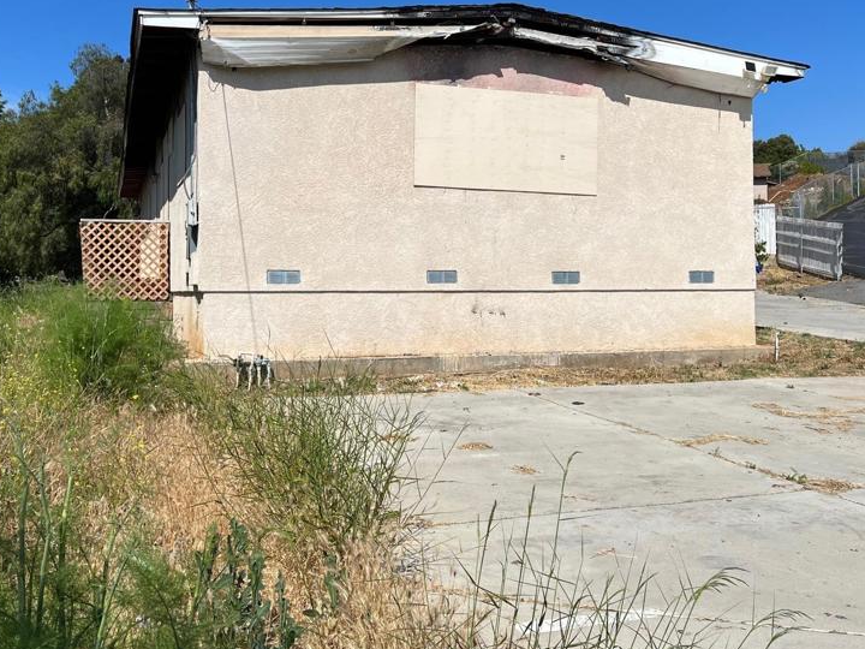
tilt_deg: +2.3
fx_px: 925
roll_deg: +0.4
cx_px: 405
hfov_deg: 50.1
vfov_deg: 38.5
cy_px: 262
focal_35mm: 37
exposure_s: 1/10309
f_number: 1.5
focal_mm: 5.7
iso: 50
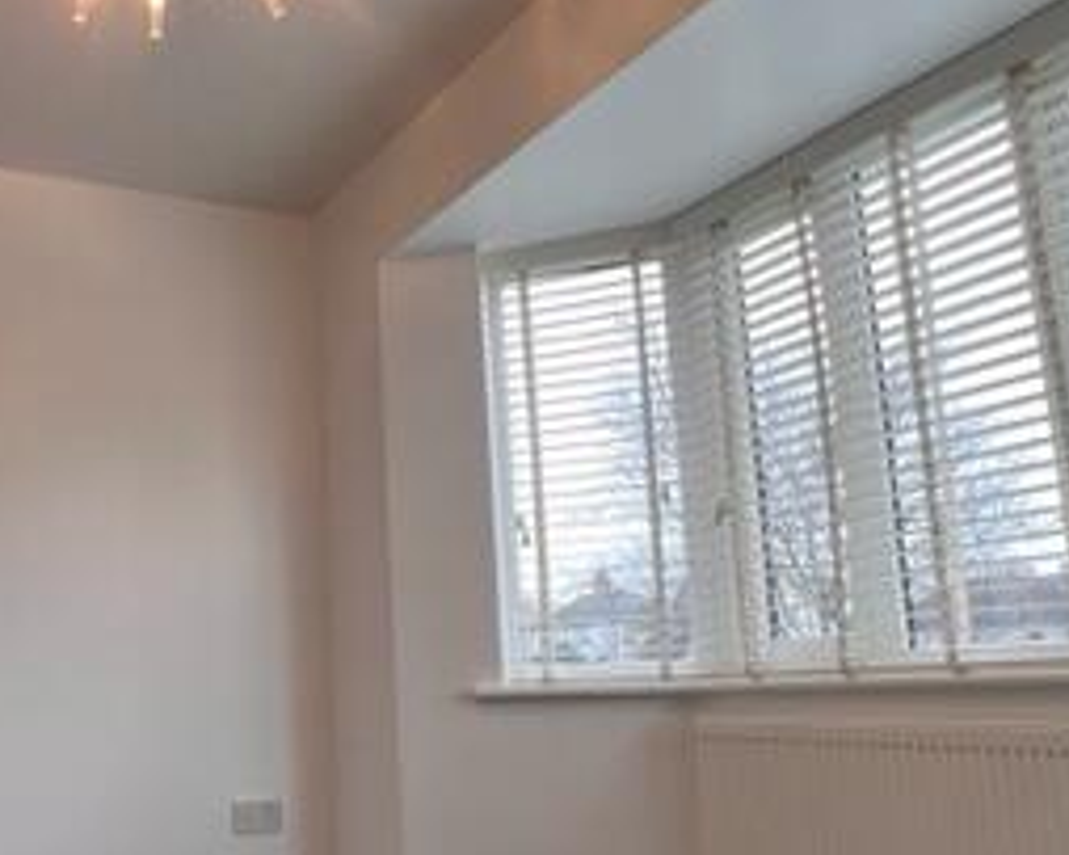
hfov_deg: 52.7
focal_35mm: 32
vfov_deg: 45.4
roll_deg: +0.8
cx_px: 240
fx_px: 1012
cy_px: 526
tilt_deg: +9.0
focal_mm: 1.57
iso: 50
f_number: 1.8
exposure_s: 1/100
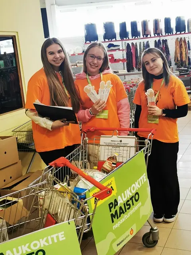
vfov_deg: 40.4
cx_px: 96
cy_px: 128
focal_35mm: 47
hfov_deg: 30.9
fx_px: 346
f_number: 1.6
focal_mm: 5.56
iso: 160
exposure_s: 1/100
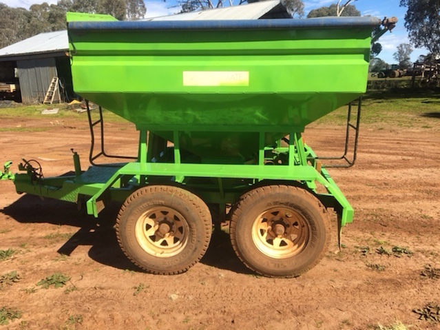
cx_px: 220
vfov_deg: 48.2
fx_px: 369
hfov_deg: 61.7
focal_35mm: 29
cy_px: 165
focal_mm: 4.15
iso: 25
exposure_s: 1/1148
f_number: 2.2
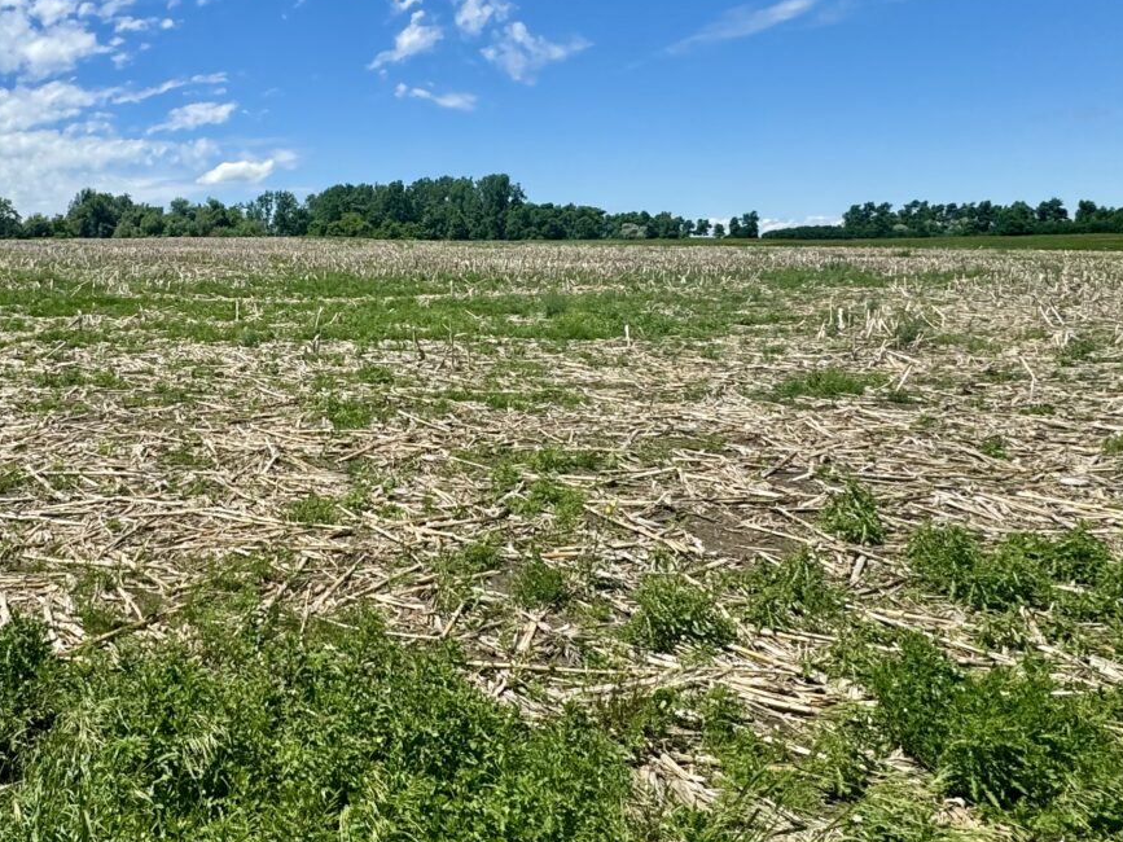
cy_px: 294
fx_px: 1006
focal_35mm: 31
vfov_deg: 44.9
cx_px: 203
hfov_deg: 53.9
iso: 50
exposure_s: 1/3106
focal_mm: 2.22
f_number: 2.2
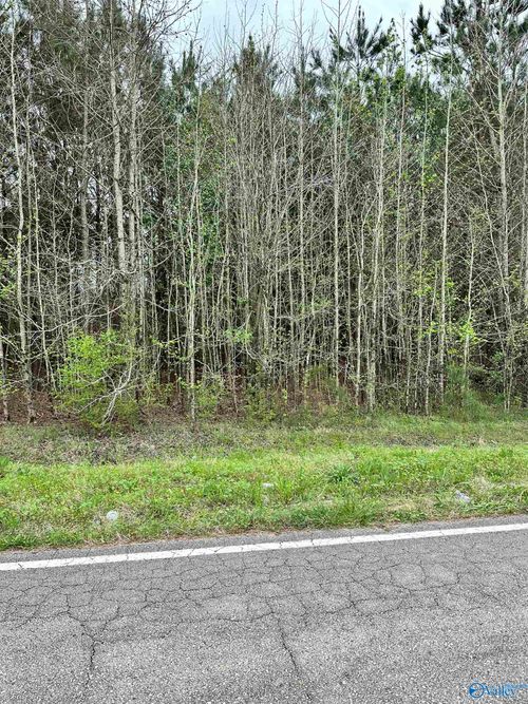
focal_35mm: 24
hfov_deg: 56.8
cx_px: 264
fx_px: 488
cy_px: 352
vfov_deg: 71.6
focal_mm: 6.86
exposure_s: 1/1062
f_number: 1.78
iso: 80
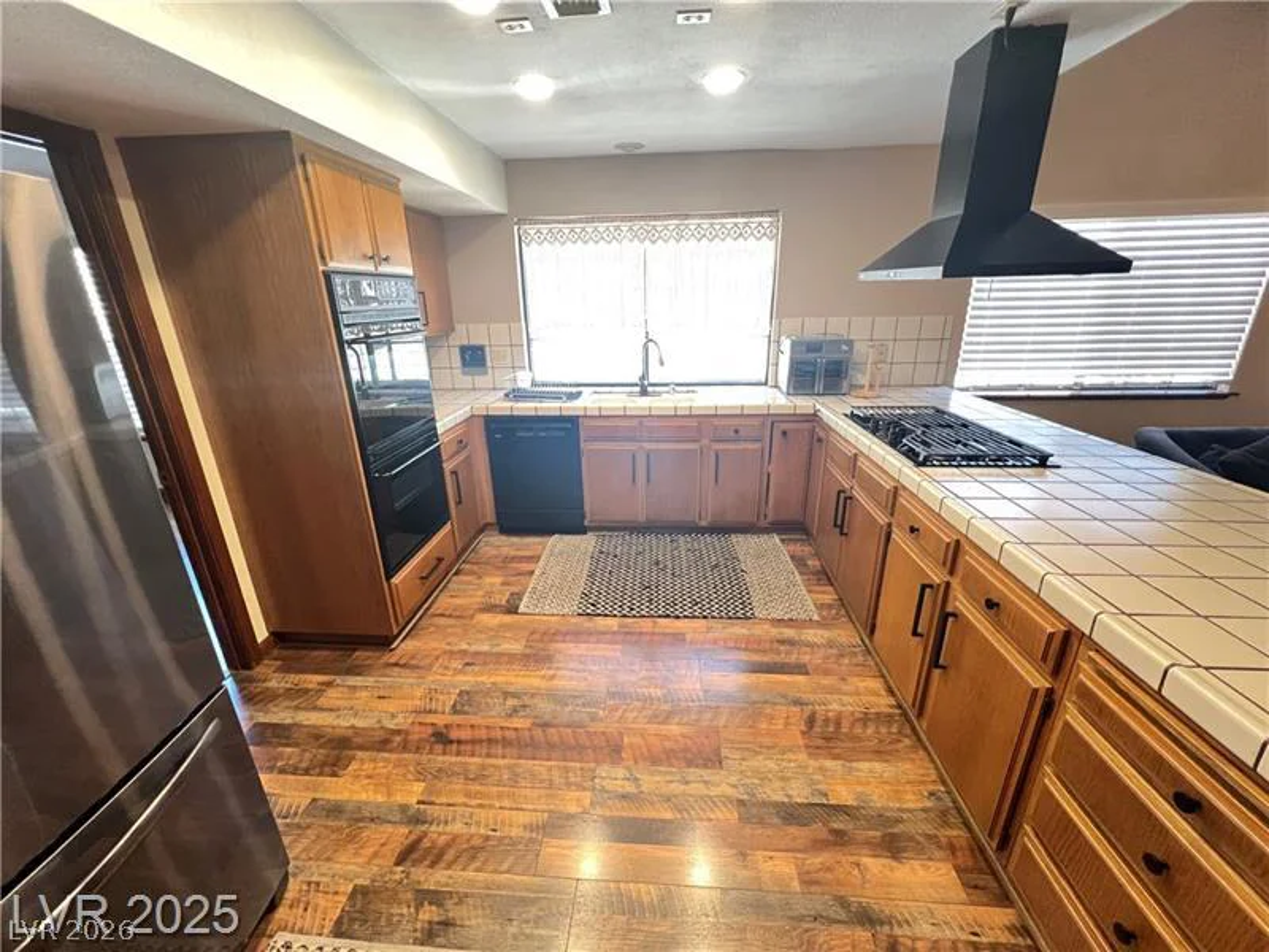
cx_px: 634
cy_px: 476
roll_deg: +1.6
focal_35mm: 13
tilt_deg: -18.9
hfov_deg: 106.2
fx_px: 477
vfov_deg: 89.9
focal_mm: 1.57
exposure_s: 1/60
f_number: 1.8
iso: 400
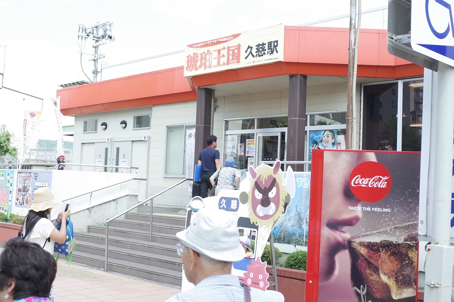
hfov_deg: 41.9
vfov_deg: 28.6
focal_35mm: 47
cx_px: 227
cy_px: 151
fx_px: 592
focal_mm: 18.3
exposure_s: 1/180
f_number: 4
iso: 100
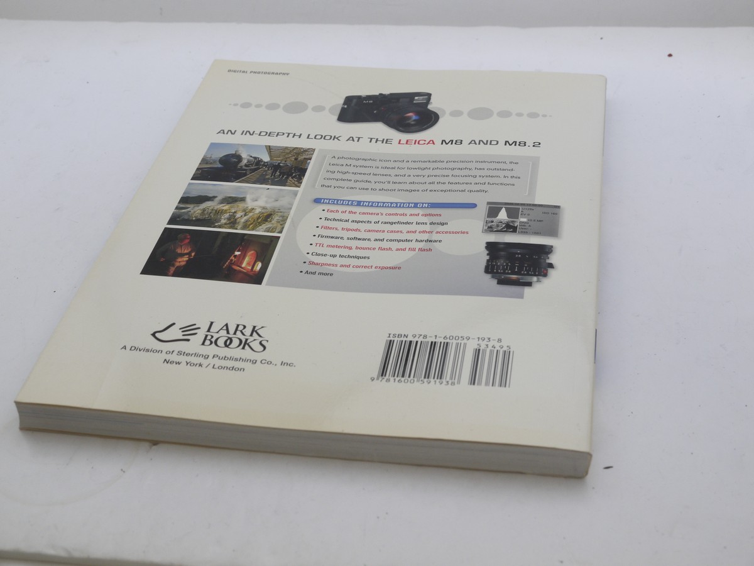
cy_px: 283
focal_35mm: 56
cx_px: 377
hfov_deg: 34.3
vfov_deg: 26.1
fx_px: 1220
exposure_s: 1/15
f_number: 10
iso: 400
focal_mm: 28
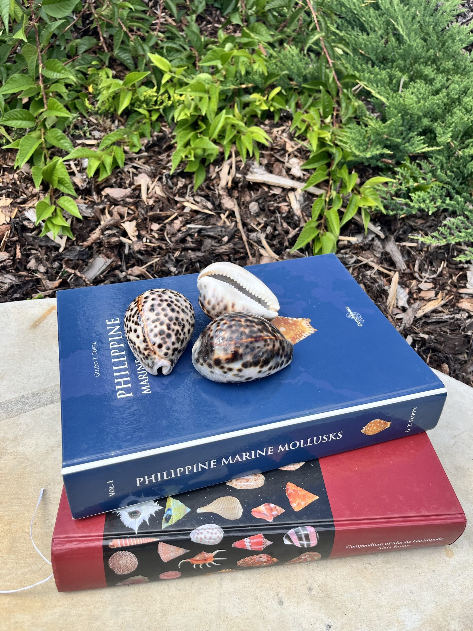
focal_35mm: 26
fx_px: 474
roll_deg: -1.9
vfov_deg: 67.3
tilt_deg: -40.5
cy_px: 316
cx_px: 236
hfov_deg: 53.1
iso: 50
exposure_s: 1/1066
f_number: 1.6
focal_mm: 5.1
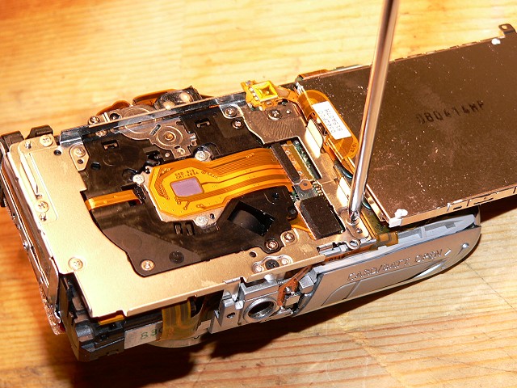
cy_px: 194
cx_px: 258
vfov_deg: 15.9
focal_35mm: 93
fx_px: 1389
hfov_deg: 21.1
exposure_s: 1/30
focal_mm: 15.5
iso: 80
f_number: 4
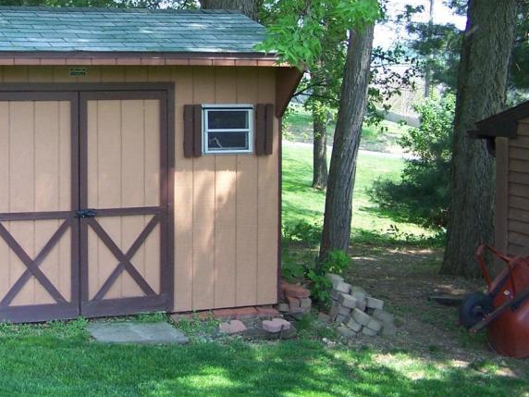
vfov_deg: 21.5
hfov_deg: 27.9
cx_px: 96
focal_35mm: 68
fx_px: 1039
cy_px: 113
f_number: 2.8
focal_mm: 6.3
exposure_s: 1/160
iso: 80
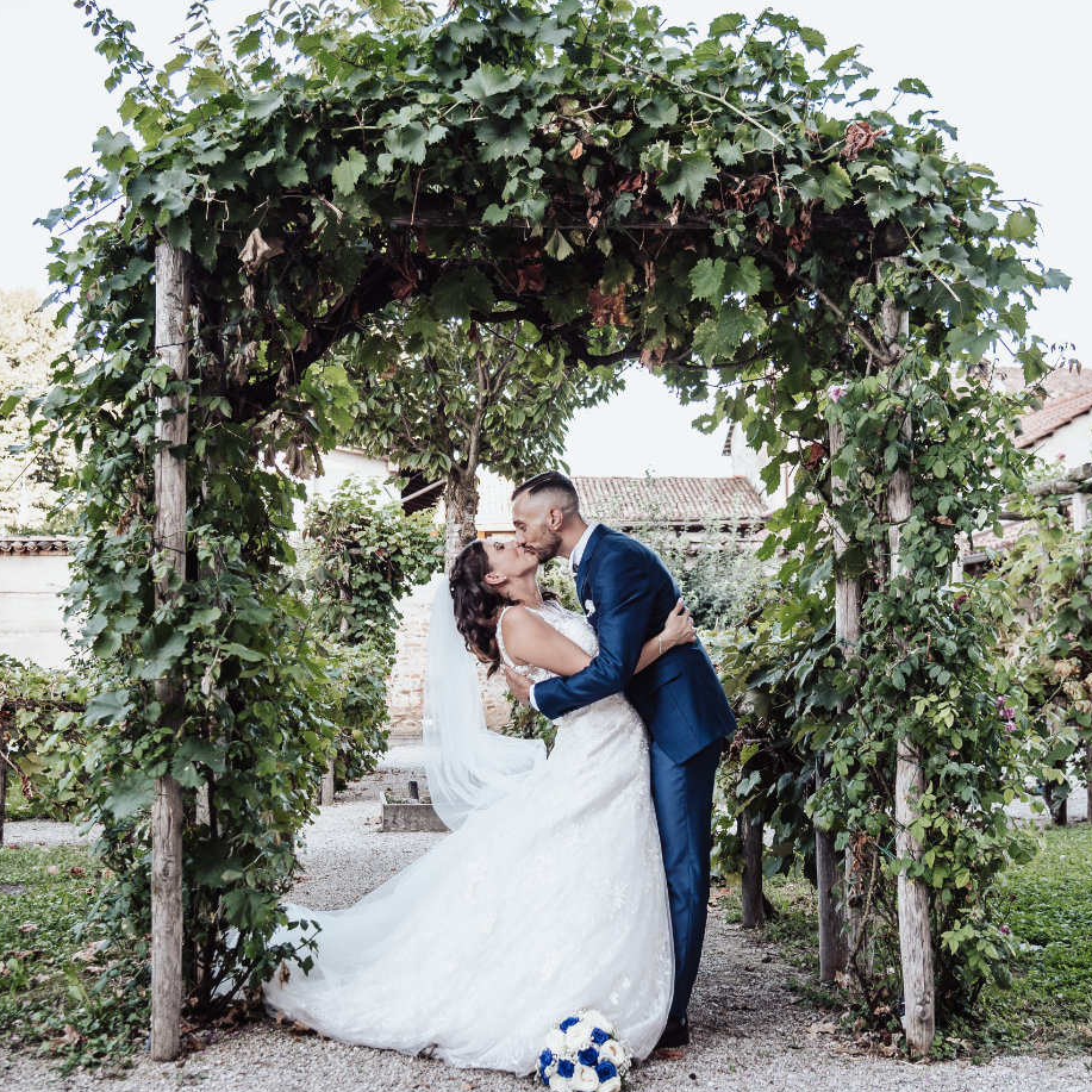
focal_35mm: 42
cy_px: 528
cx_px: 535
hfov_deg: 40.0
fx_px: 1499
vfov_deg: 40.0
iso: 250
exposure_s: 1/160
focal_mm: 28
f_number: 4
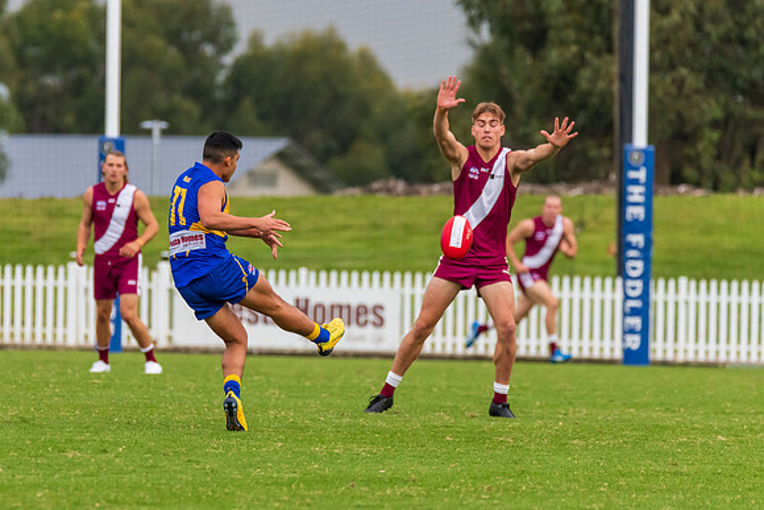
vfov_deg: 2.4
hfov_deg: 3.6
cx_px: 257
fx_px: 12139
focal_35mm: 572
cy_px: 247
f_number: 6
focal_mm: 400
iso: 1000
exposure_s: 1/1250
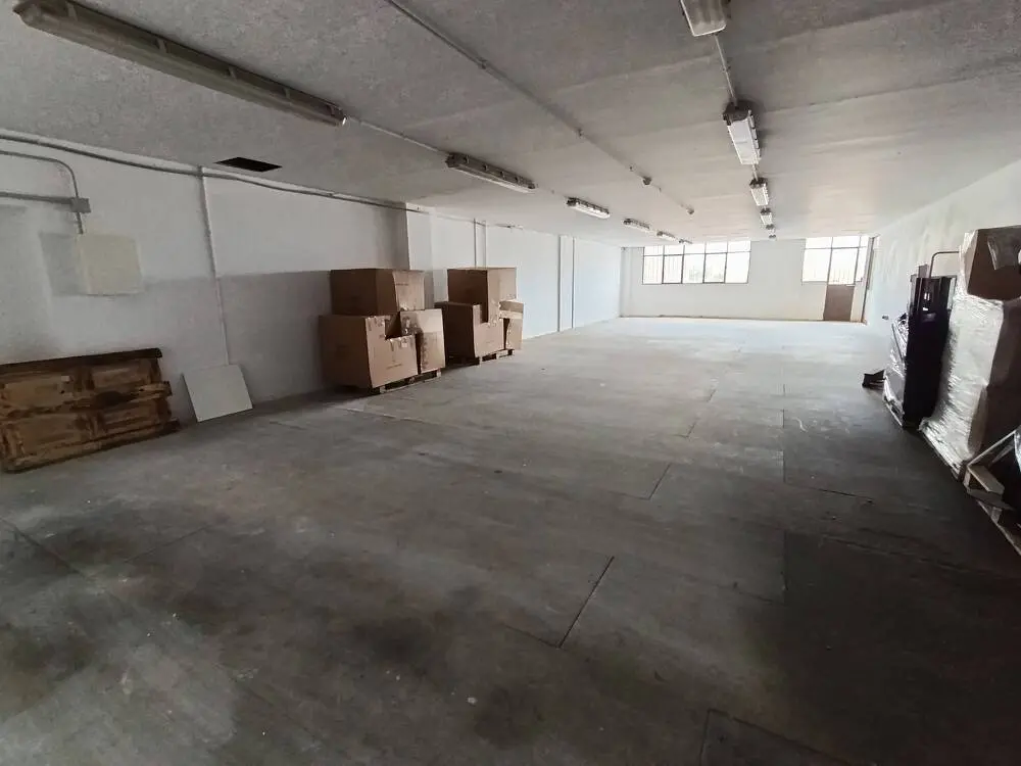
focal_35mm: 15
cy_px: 383
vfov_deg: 81.7
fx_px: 442
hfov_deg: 98.2
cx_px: 510
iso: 320
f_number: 2.2
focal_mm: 1.65
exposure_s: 1/50
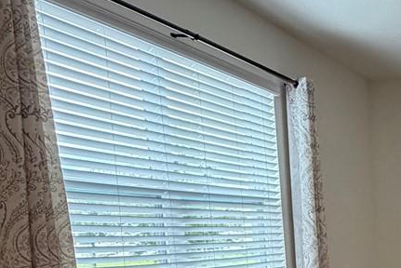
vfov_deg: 23.4
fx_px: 602
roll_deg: +1.5
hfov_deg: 28.8
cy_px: 303
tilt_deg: -7.2
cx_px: 542
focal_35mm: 54
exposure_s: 1/120
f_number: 2.2
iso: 250
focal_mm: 2.22
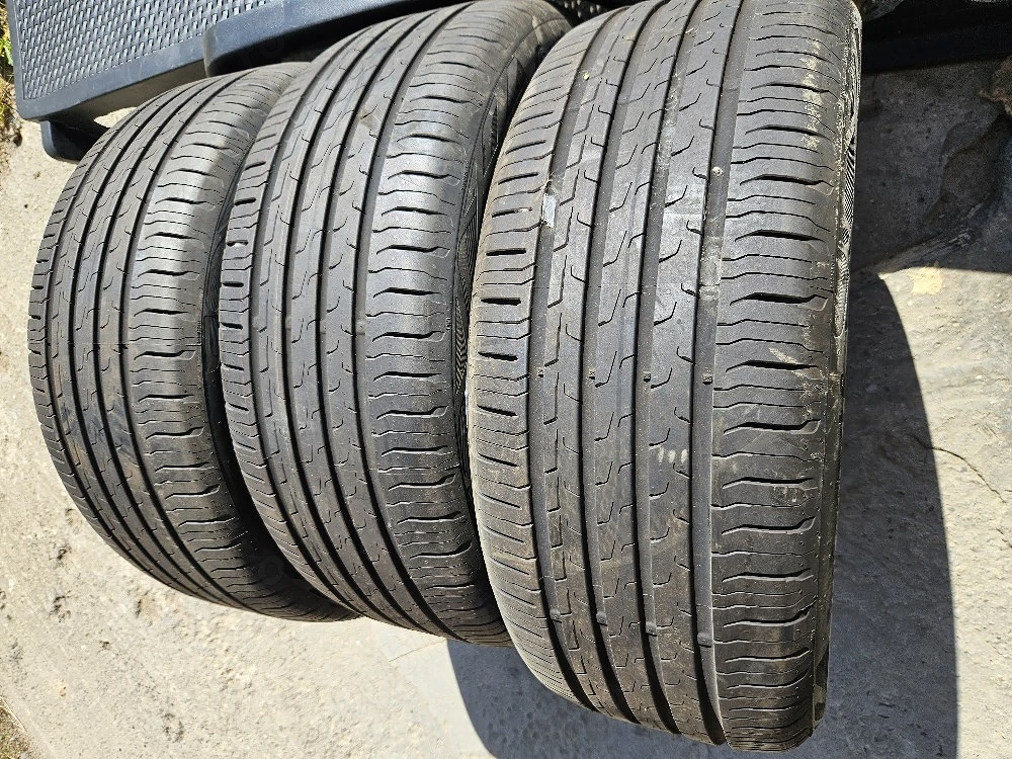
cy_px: 380
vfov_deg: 58.9
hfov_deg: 73.9
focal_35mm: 23
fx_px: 672
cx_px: 506
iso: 25
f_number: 1.8
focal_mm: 5.4
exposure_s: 1/833
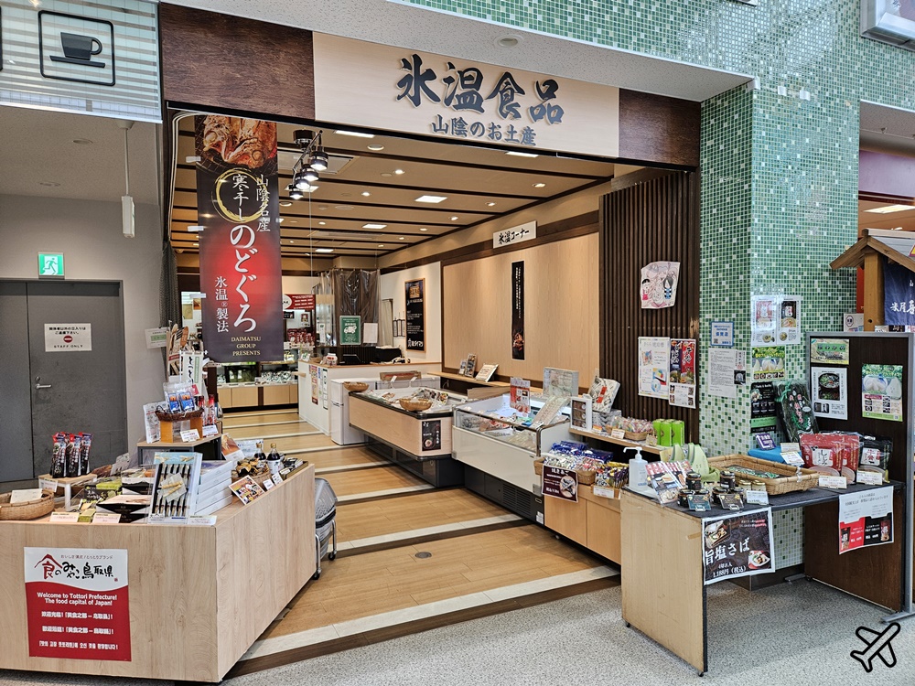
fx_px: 608
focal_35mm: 23
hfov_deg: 73.9
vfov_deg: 58.9
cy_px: 343
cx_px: 458
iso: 100
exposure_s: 1/120
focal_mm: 5.4
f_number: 1.8
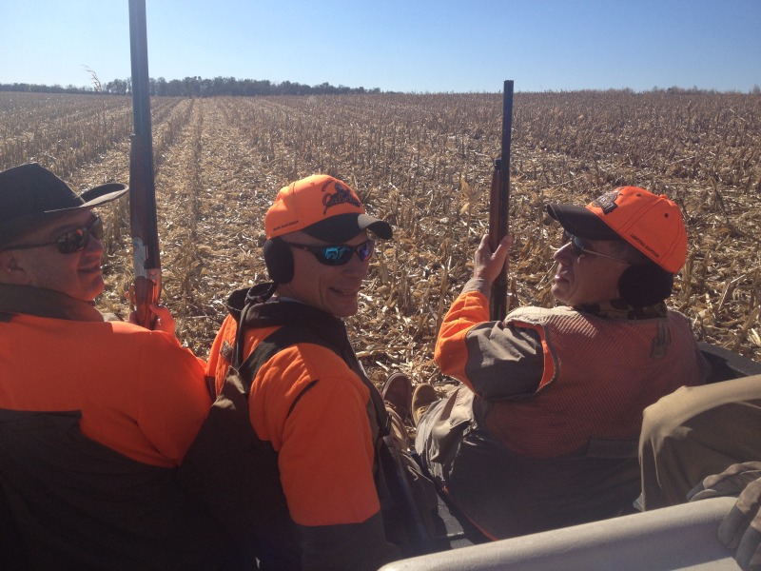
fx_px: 769
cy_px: 286
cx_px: 380
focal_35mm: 35
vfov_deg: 40.7
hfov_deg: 52.6
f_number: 2.4
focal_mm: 4.28
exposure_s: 1/2304
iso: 50
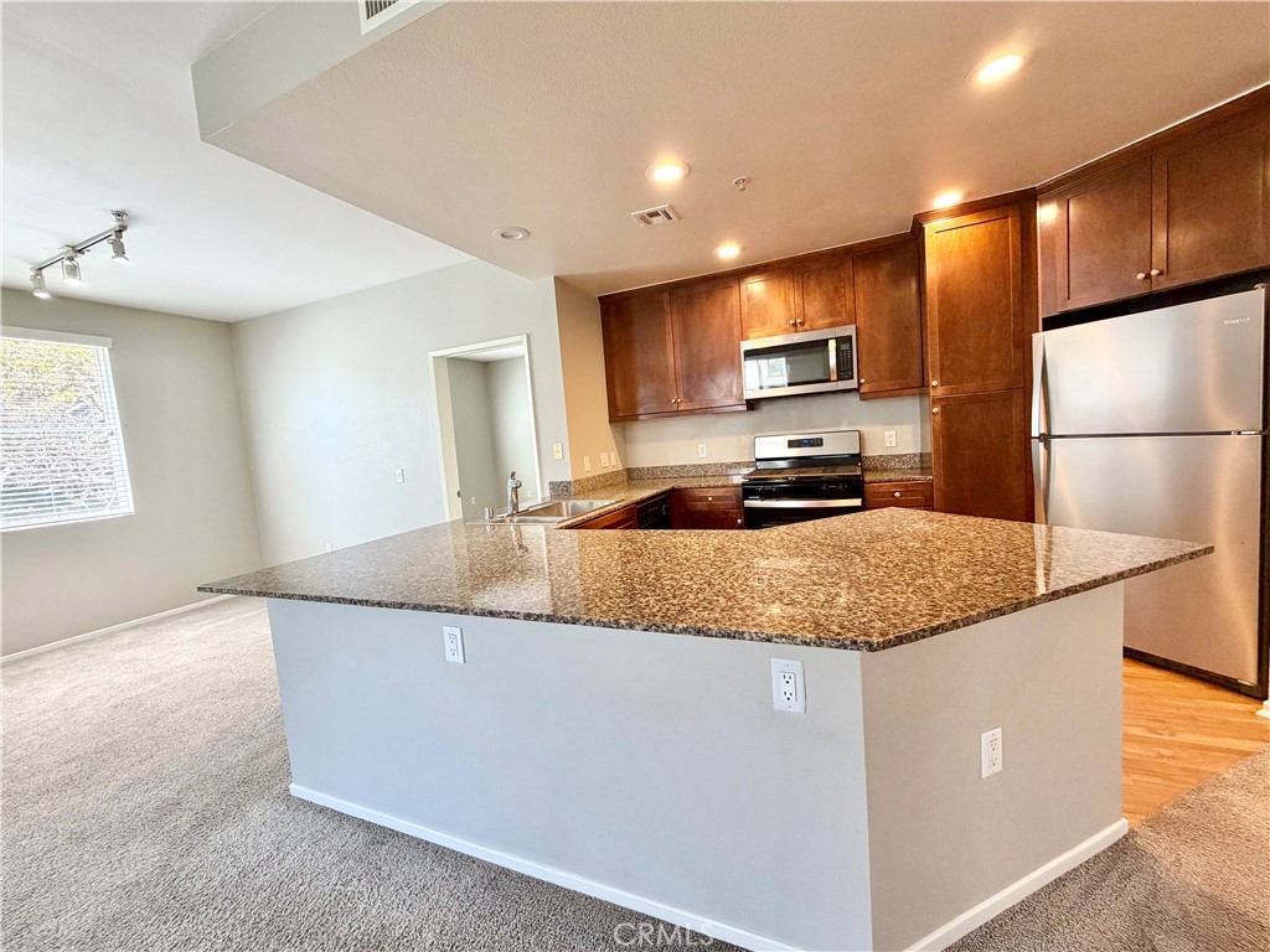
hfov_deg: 102.1
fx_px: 514
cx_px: 635
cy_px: 476
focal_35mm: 14
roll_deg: +4.6
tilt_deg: -4.0
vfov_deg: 85.7
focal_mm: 2.22
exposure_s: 1/60
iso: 250
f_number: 2.2
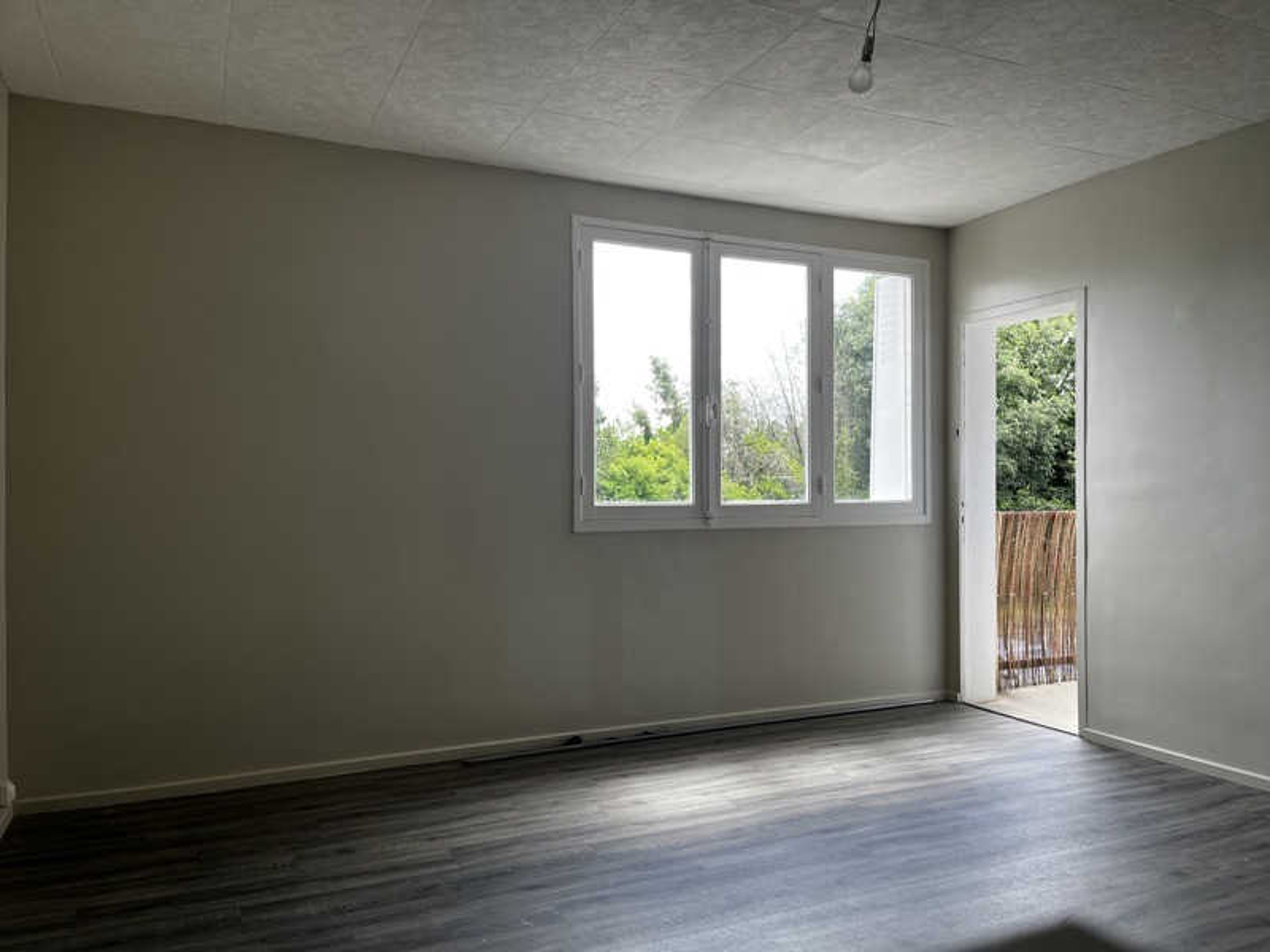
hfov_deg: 67.3
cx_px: 635
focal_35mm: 26
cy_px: 476
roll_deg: +0.3
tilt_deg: +0.0
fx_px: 954
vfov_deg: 53.1
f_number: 1.6
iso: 40
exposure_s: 1/257
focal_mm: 5.1
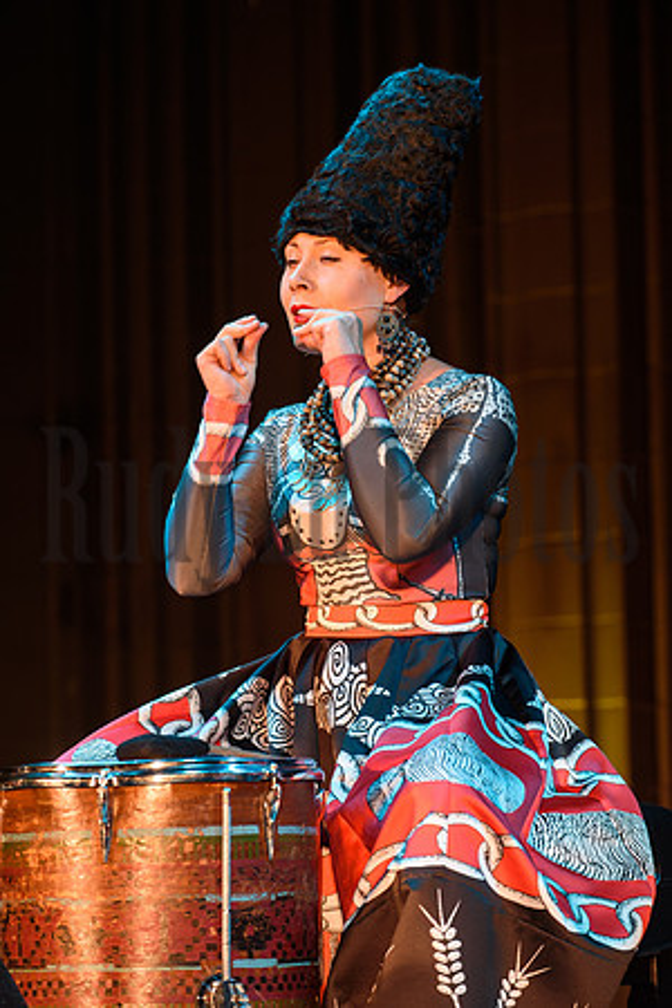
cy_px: 504
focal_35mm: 160
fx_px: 4480
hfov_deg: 8.6
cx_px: 336
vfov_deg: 12.8
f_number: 5.6
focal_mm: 160
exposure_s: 1/125
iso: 800
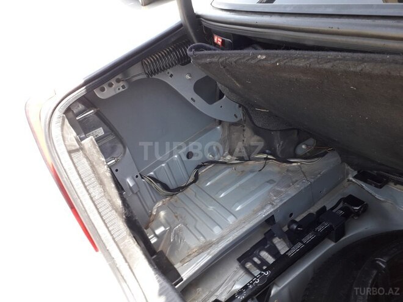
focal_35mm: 27
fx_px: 314
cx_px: 202
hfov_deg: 65.3
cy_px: 151
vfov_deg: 51.4
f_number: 1.9
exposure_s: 1/100
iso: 50
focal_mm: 3.6
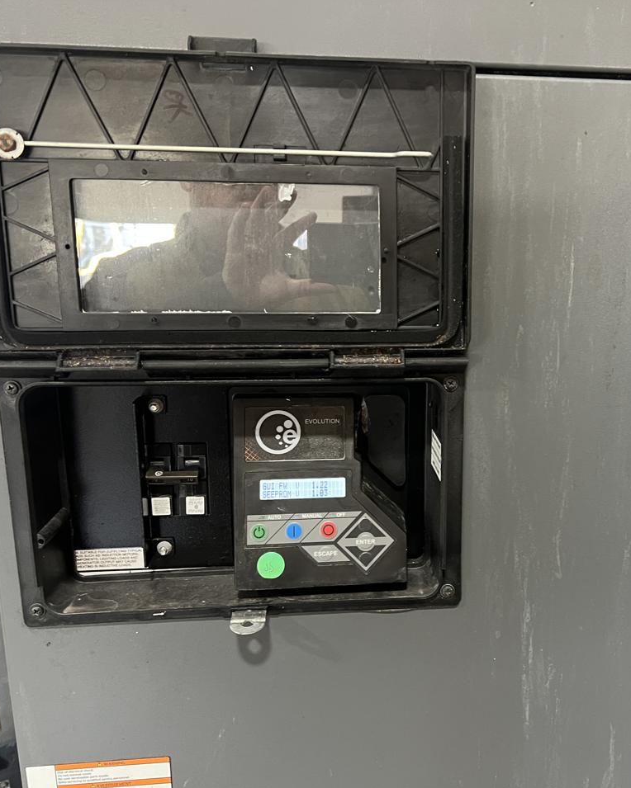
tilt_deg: -13.8
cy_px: 394
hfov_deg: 42.3
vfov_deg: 52.8
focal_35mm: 34
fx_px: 794
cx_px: 457
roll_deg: -1.5
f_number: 1.5
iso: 320
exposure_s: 1/60
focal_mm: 5.7
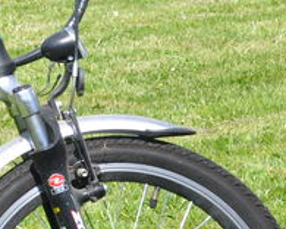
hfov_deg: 9.3
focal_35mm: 194
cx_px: -296
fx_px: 1645
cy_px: 53
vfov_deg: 7.9
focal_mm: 27
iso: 200
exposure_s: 1/320
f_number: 9
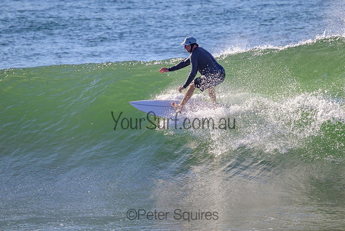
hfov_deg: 2.3
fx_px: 8606
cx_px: 182
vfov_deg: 1.5
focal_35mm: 898
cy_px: 118
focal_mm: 800
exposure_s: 1/2000
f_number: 11
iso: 1100
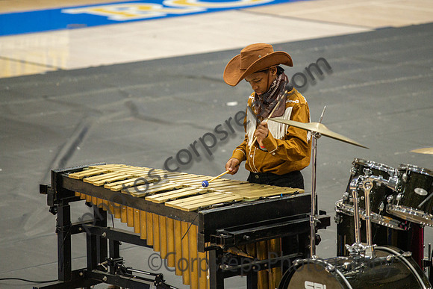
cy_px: 126
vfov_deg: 6.1
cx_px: 216
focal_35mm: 225
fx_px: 2710
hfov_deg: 9.1
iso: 5600
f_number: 4
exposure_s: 1/500
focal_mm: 200
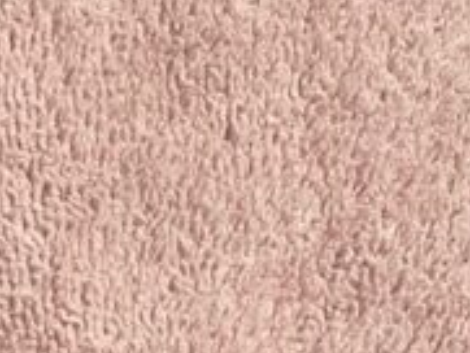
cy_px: 771
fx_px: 1562
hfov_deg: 14.6
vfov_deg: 11.3
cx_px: -421
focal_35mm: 115
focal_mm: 4.2
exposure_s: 1/60
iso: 125
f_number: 1.6
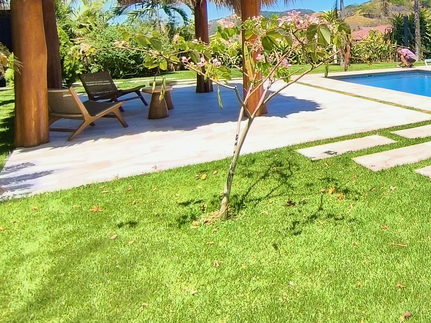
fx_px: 436
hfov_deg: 44.1
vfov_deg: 38.7
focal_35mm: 35
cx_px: 440
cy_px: 52
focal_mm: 1.65
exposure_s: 1/925
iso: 50
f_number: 2.2
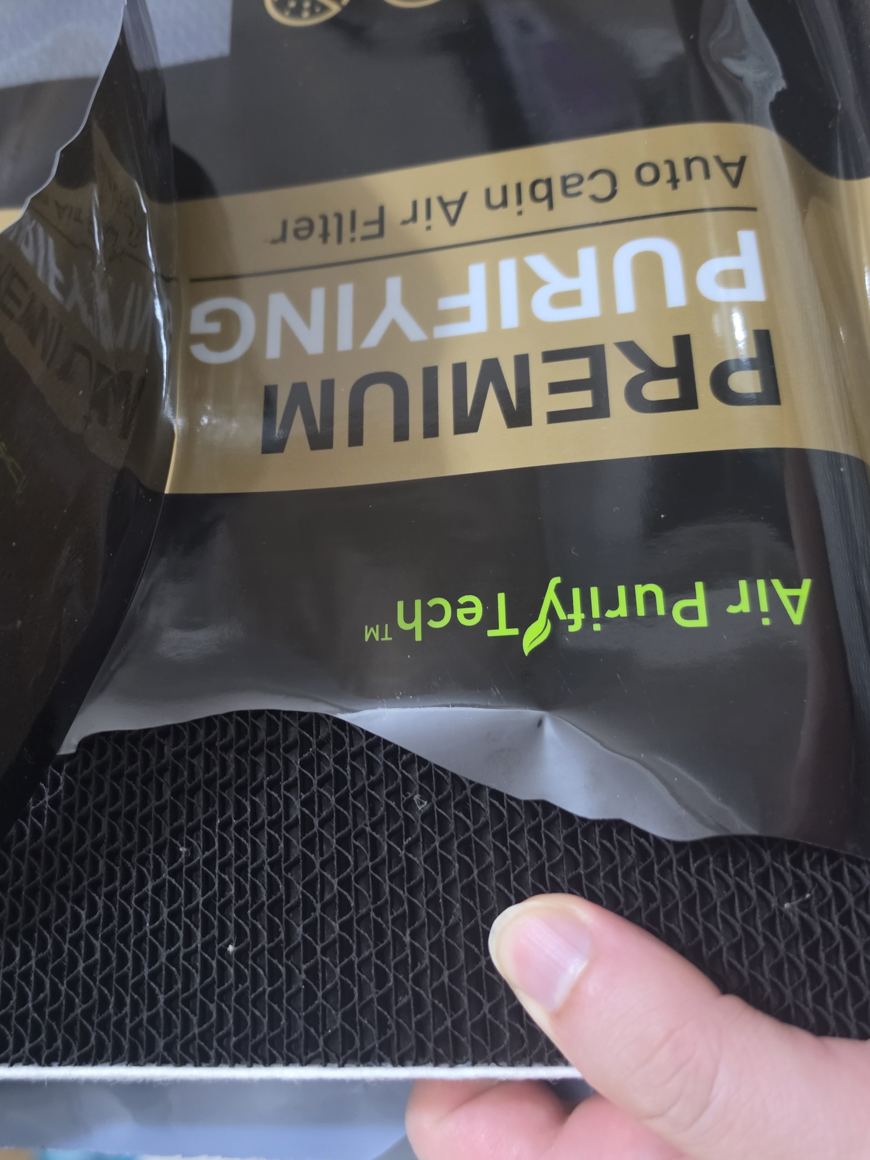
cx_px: 263
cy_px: 578
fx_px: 1039
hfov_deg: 44.5
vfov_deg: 58.4
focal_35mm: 31
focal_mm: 6.5
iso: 1000
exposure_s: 1/30
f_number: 1.4
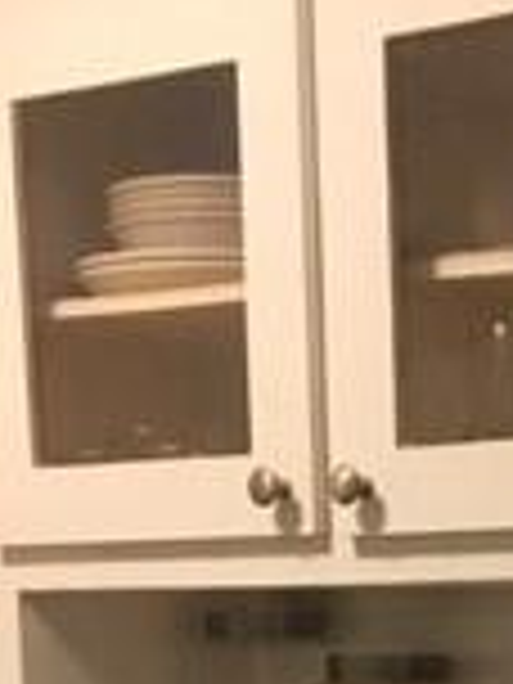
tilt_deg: -11.7
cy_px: 1206
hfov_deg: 11.8
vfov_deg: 14.4
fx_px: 2411
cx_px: 644
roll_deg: -1.3
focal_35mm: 122
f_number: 2.2
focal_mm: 4.15
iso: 160
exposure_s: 1/30
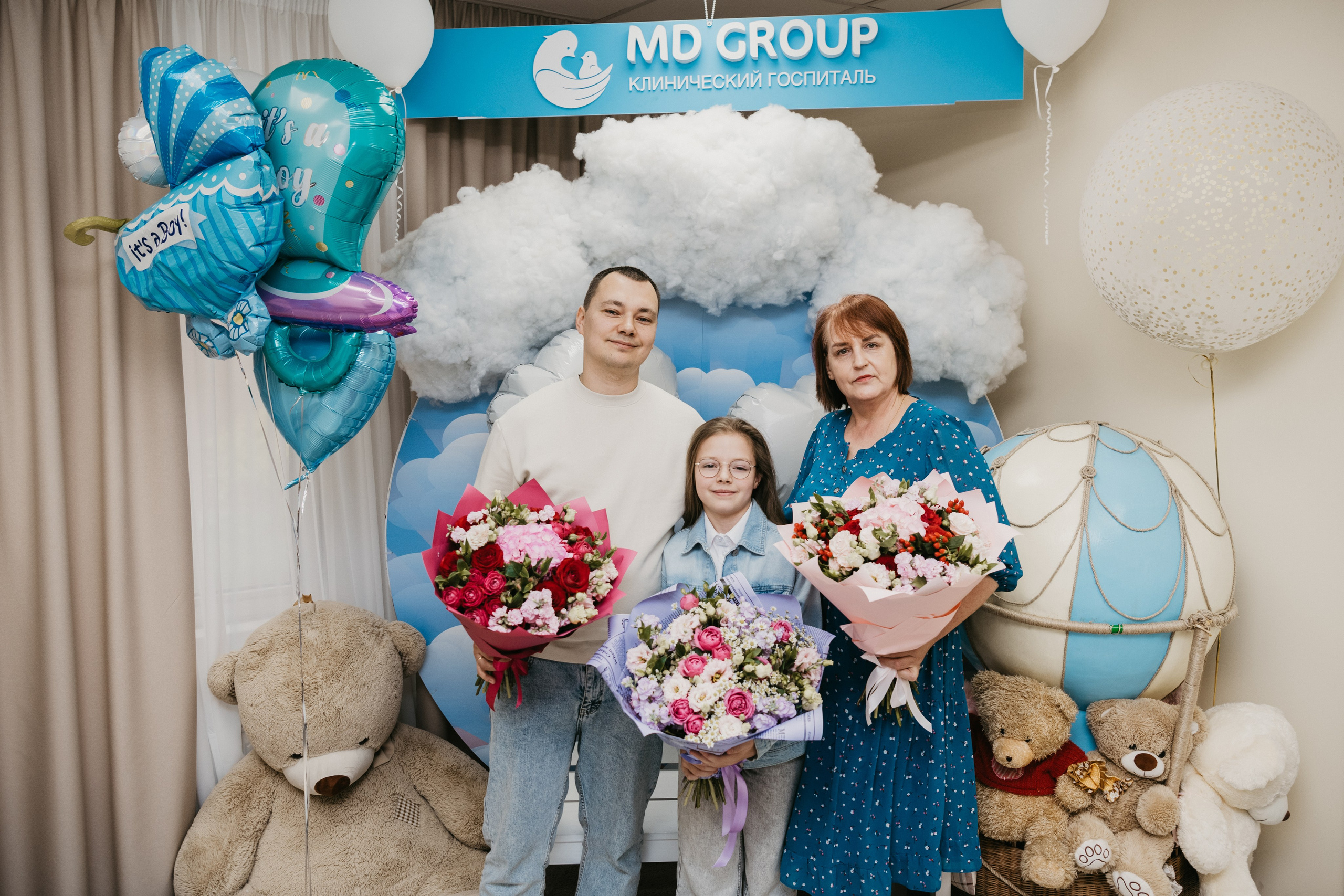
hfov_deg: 59.7
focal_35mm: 31
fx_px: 1171
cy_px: 448
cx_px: 672
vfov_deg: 41.9
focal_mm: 30
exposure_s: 1/160
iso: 200
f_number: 4
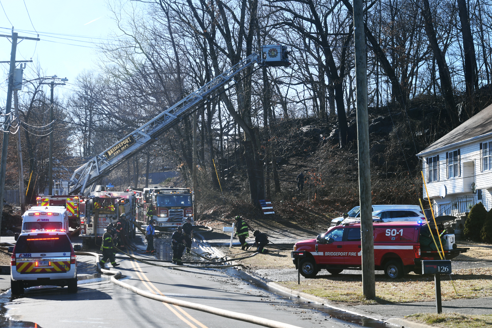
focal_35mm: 85
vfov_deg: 16.1
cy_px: 165
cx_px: 243
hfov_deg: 23.9
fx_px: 1162
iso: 200
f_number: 7.1
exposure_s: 1/400
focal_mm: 82
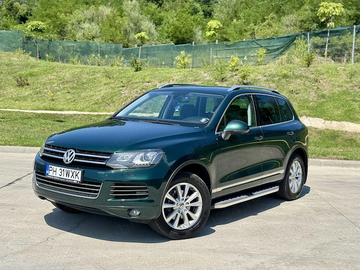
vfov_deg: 30.3
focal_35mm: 48
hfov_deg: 39.7
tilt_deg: -5.0
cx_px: 180
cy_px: 135
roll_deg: -1.3
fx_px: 499
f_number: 1.78
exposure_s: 1/3096
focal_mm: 6.76
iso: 64
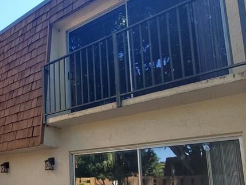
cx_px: -5
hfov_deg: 47.5
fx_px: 220
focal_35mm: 31
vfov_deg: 43.3
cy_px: 148
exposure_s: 1/182
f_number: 2.2
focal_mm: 1.8
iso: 50
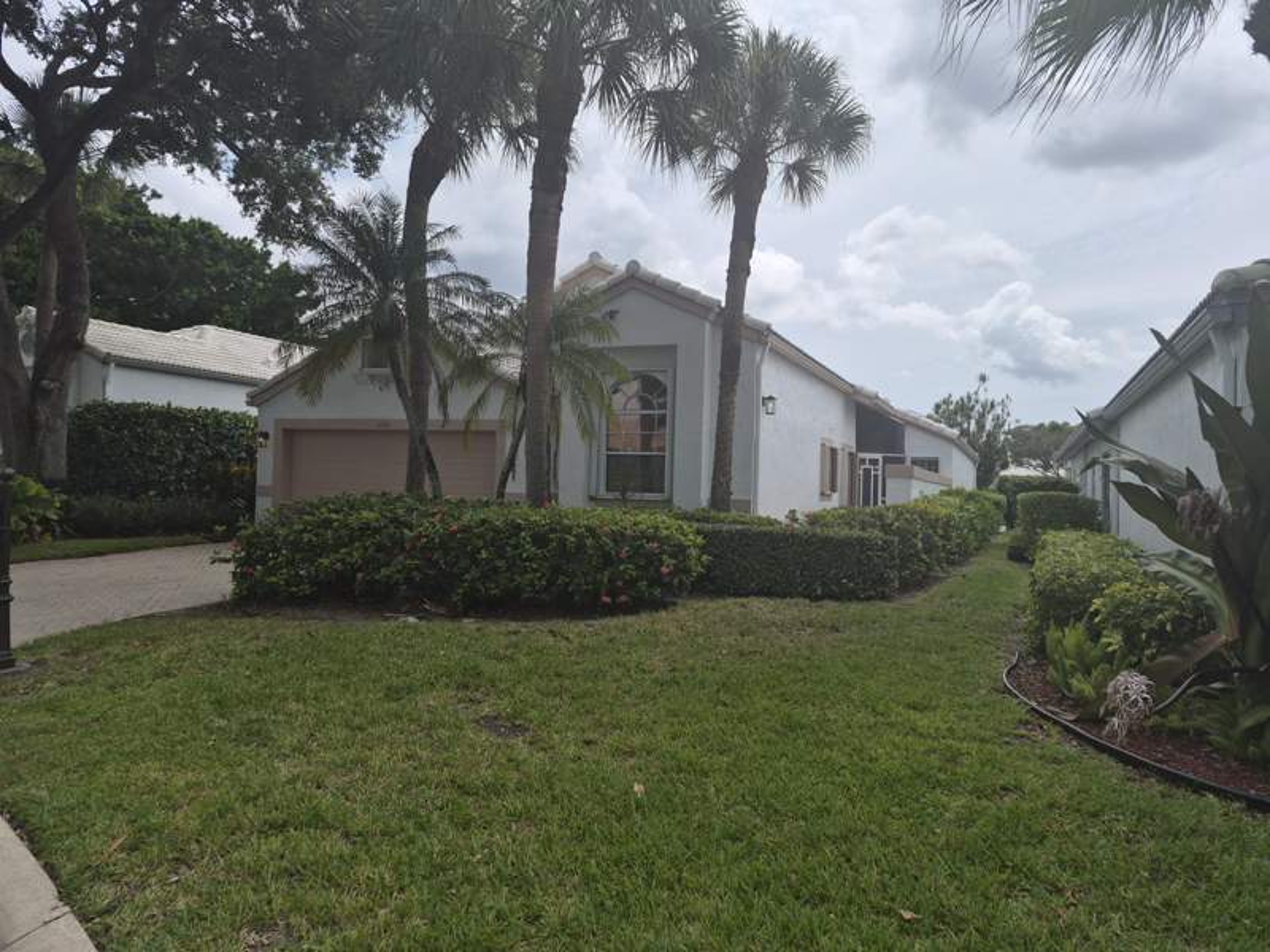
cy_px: 476
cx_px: 635
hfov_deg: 73.9
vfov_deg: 58.9
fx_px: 844
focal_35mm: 23
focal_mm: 5.4
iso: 80
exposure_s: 1/7232
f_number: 1.8
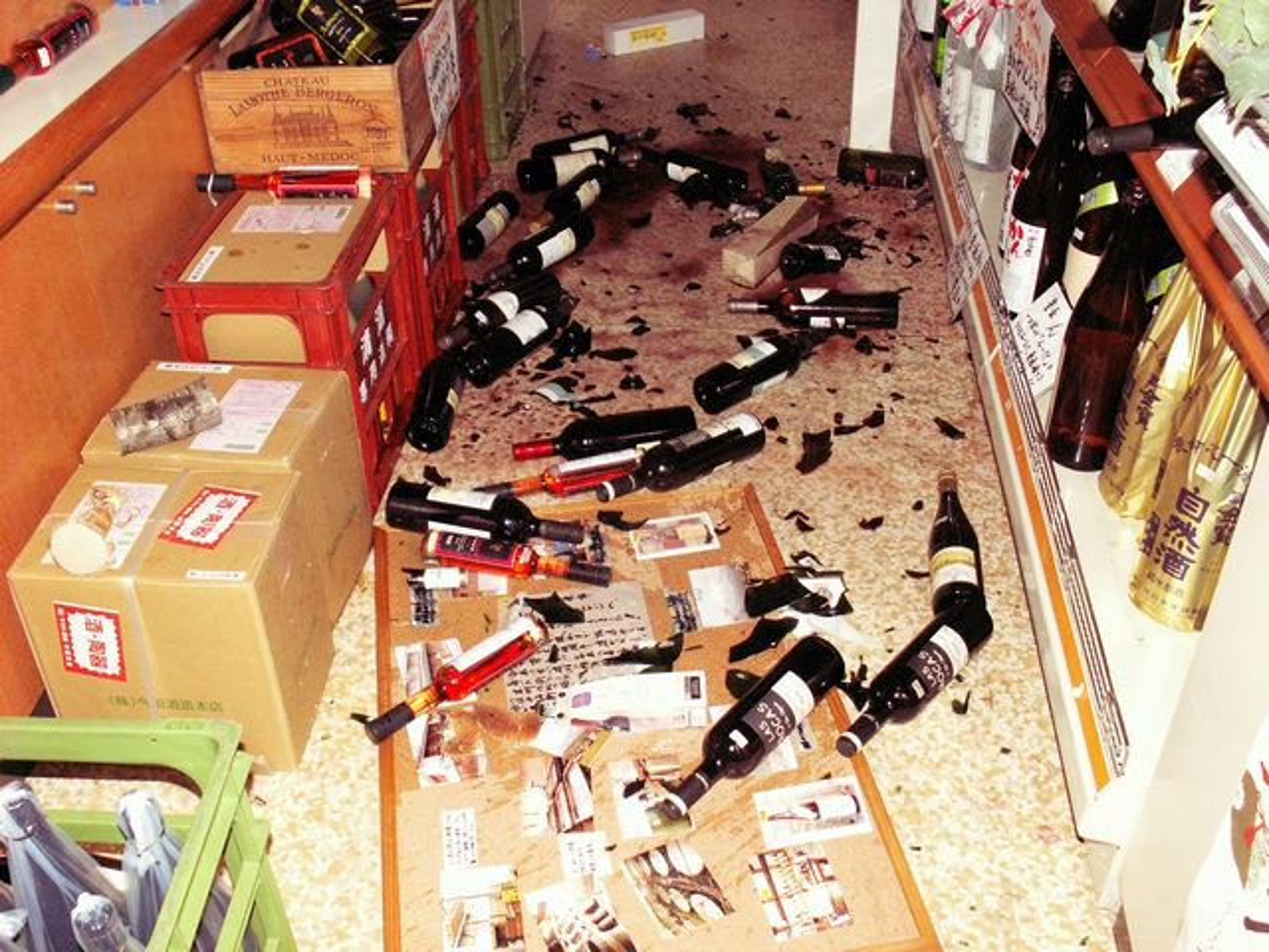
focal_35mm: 35
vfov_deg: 40.7
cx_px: 634
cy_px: 476
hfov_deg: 52.6
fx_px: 1283
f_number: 2.8
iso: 160
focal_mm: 5.86
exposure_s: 1/40
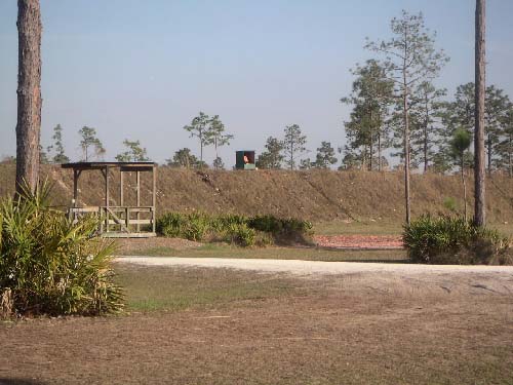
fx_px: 1438
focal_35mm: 97
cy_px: 192
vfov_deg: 15.2
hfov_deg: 20.2
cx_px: 256
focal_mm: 15
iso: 50
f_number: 3.5
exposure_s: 1/500
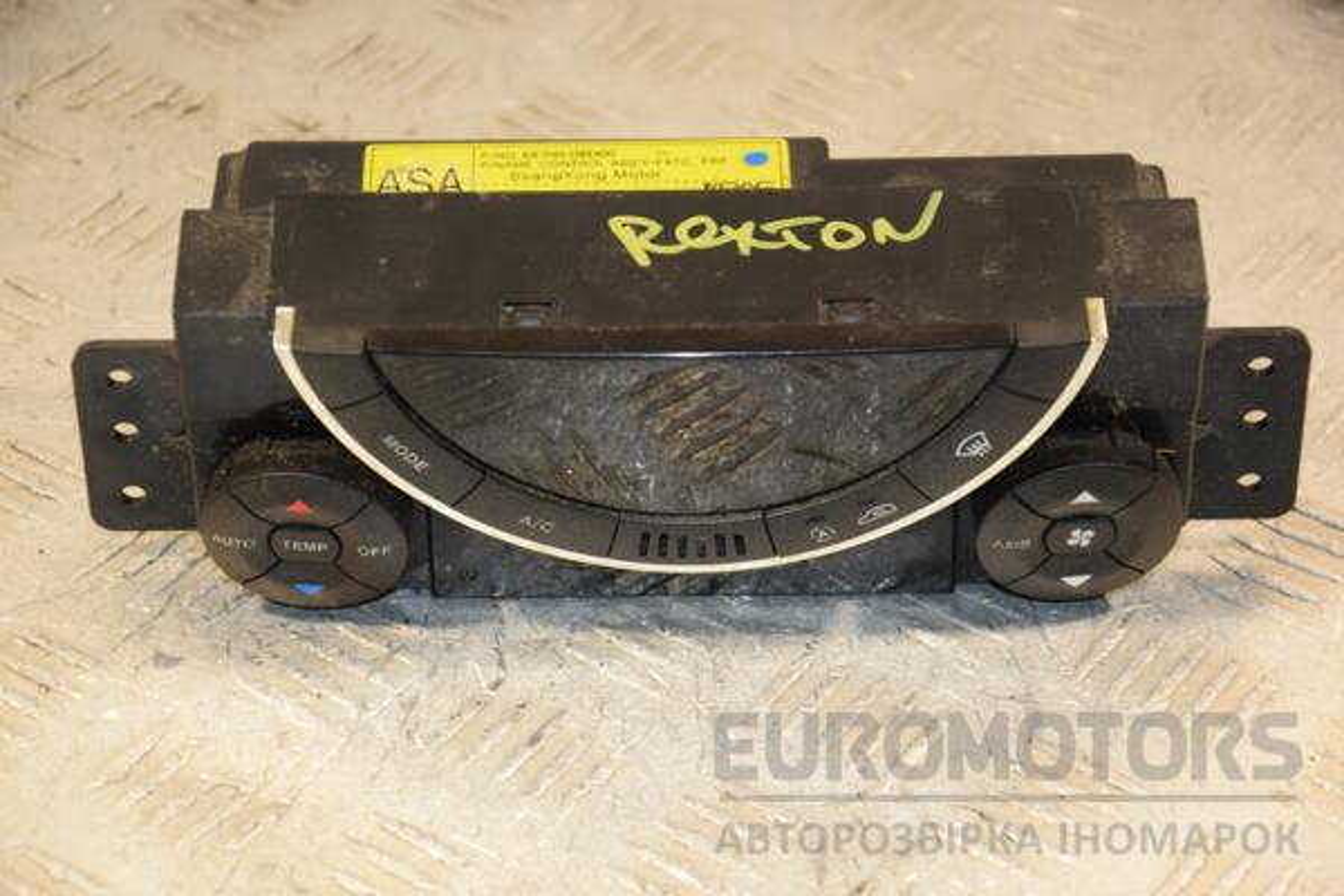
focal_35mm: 120
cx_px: 672
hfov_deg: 17.1
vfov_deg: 11.4
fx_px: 4480
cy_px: 448
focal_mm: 80
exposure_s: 1/160
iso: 800
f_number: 5.3
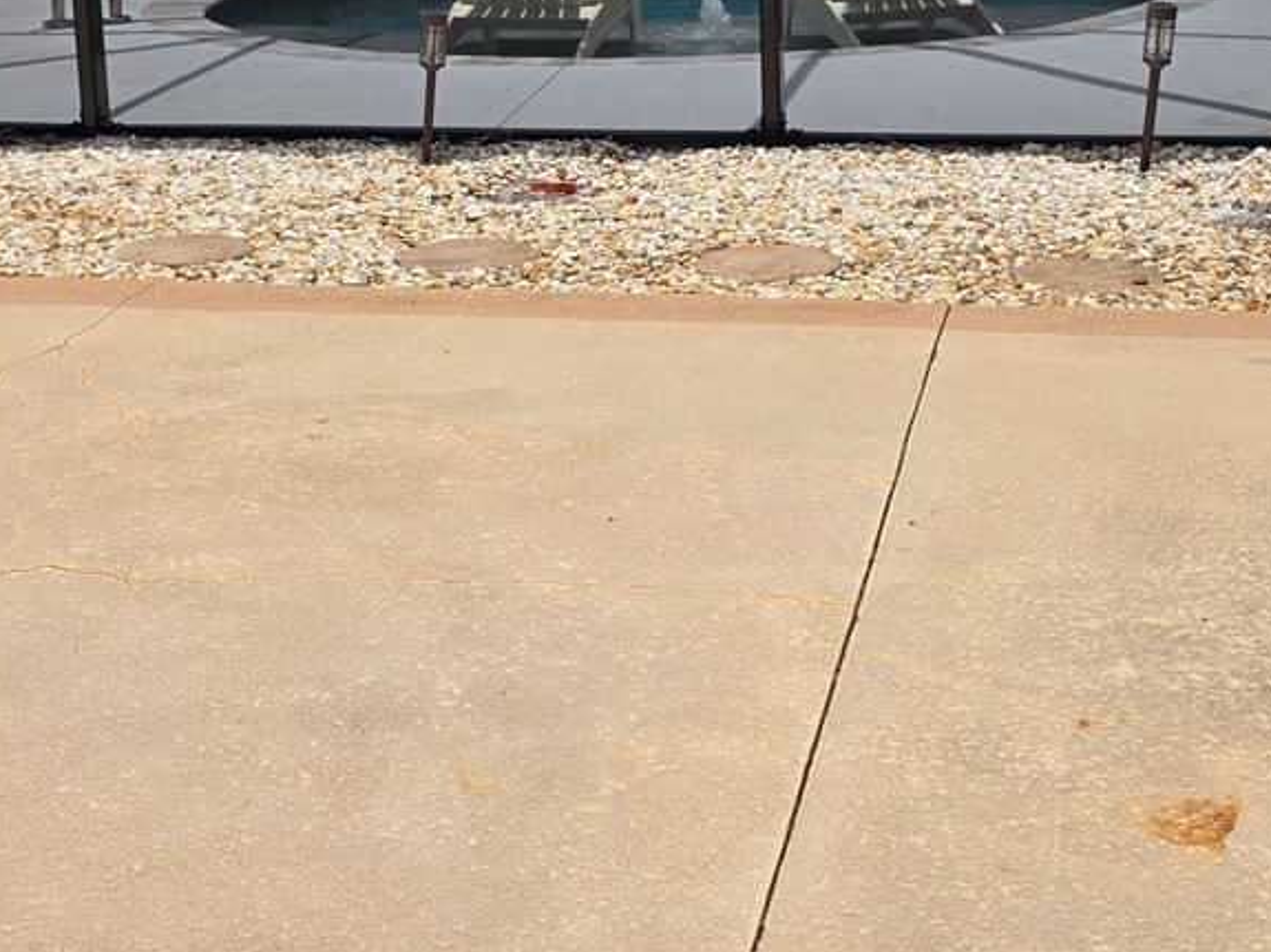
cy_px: 141
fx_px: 2349
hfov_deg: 30.3
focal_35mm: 64
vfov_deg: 22.5
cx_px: 612
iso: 80
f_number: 1.7
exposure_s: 1/7333
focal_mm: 6.3
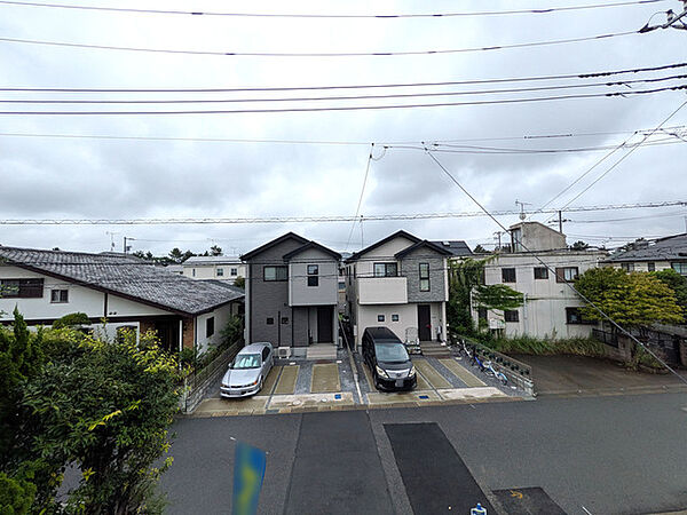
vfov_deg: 85.7
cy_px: 258
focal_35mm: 14
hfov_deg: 102.1
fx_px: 278
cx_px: 344
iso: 50
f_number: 2.2
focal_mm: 1.83
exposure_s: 1/1481
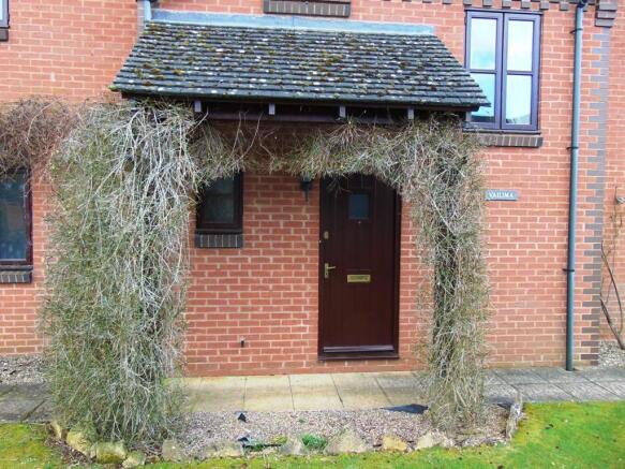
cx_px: 312
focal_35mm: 25
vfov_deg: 54.9
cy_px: 234
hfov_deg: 69.4
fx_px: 451
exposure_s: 1/125
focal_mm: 4.5
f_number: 3
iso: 80
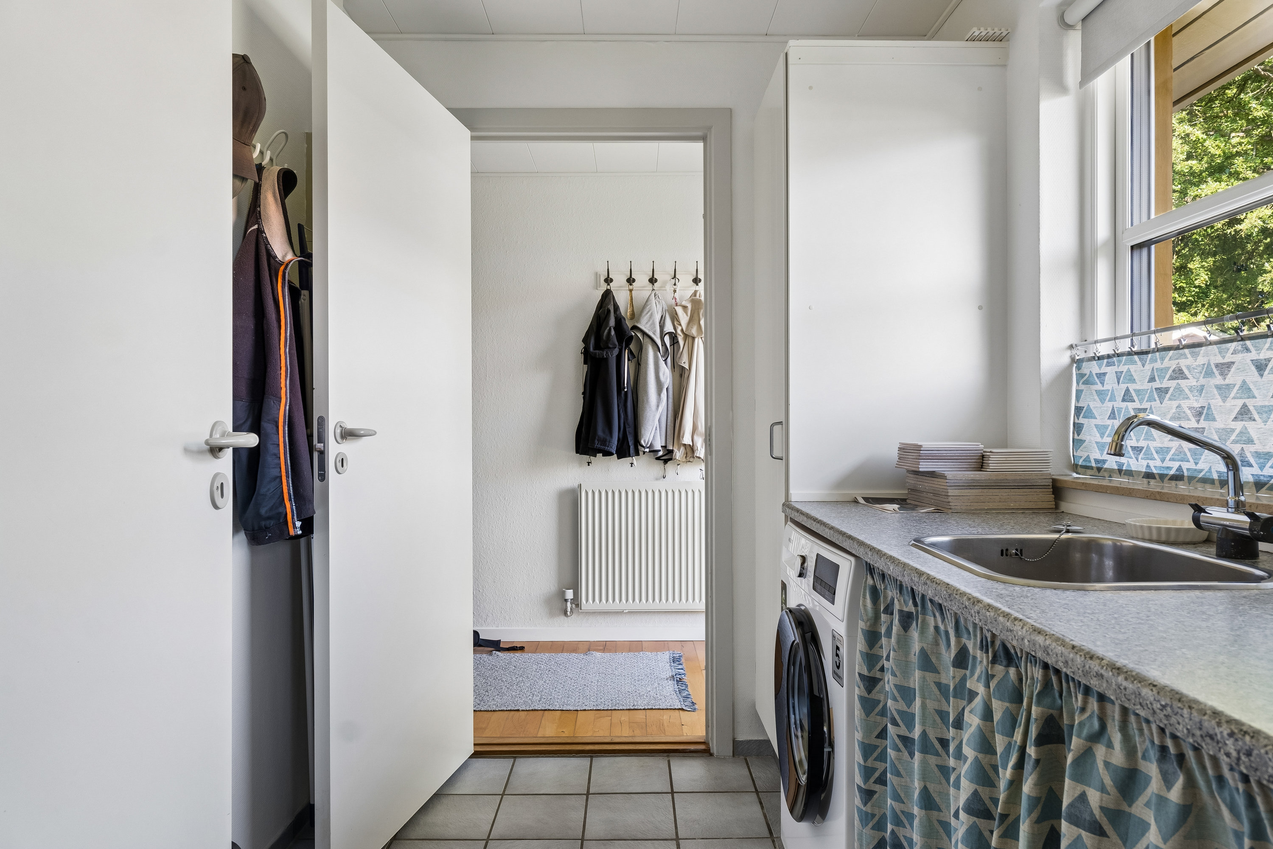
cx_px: 636
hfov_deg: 75.5
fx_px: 822
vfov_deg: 54.6
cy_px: 424
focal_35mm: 23
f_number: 8
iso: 200
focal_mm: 15.5
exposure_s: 1/2.5
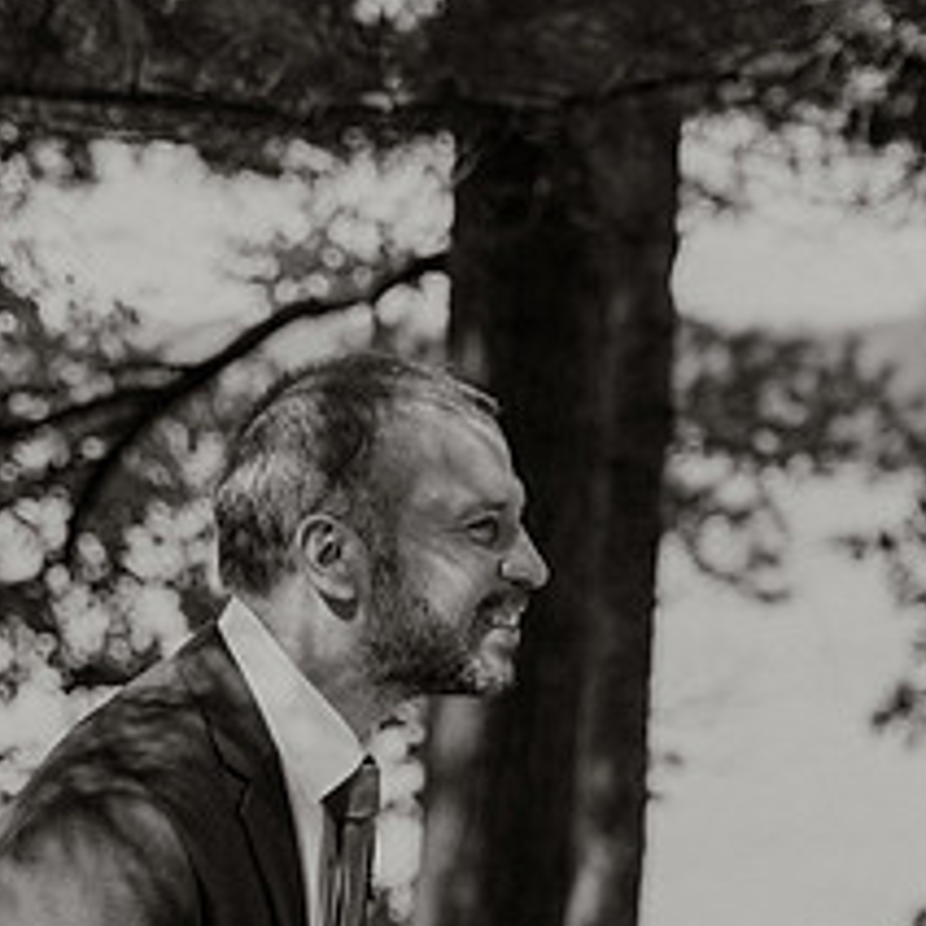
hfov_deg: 11.5
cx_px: 812
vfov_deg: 11.5
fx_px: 4570
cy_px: 712
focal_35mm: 151
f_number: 2.8
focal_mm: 65
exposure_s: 1/8000
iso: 800
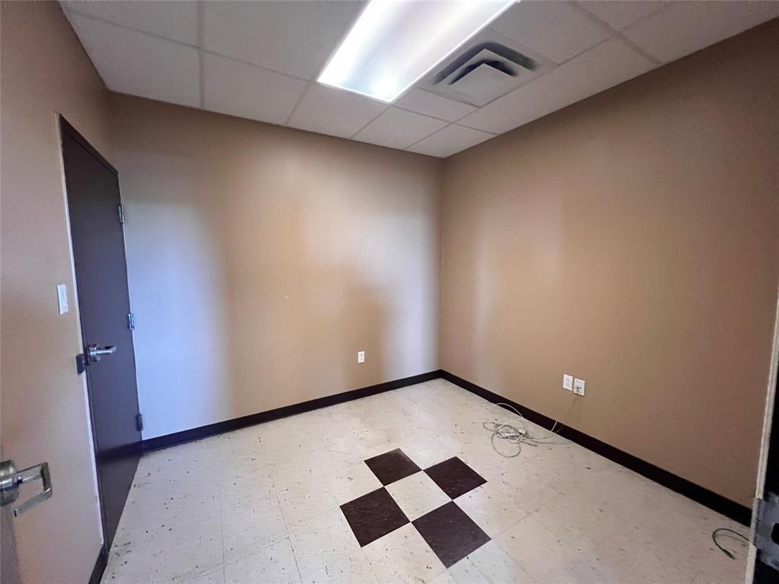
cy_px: 292
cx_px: 390
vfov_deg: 89.9
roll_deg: +0.7
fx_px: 293
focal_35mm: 13
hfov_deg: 106.2
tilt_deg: -5.6
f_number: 1.8
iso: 800
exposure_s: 1/60
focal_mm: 1.57
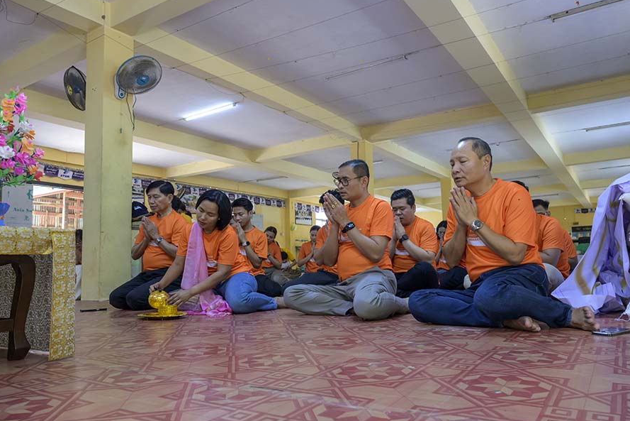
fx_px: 482
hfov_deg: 66.3
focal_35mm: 28
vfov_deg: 47.1
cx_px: 325
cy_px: 219
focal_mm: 25.5
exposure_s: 1/200
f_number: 6.3
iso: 5600
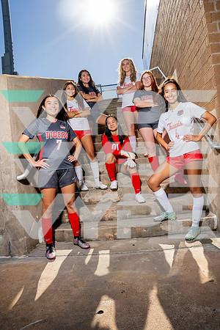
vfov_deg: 73.7
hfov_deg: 53.1
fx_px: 220
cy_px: 165
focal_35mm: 24
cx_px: 110
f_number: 8
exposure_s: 1/250
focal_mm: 24
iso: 100
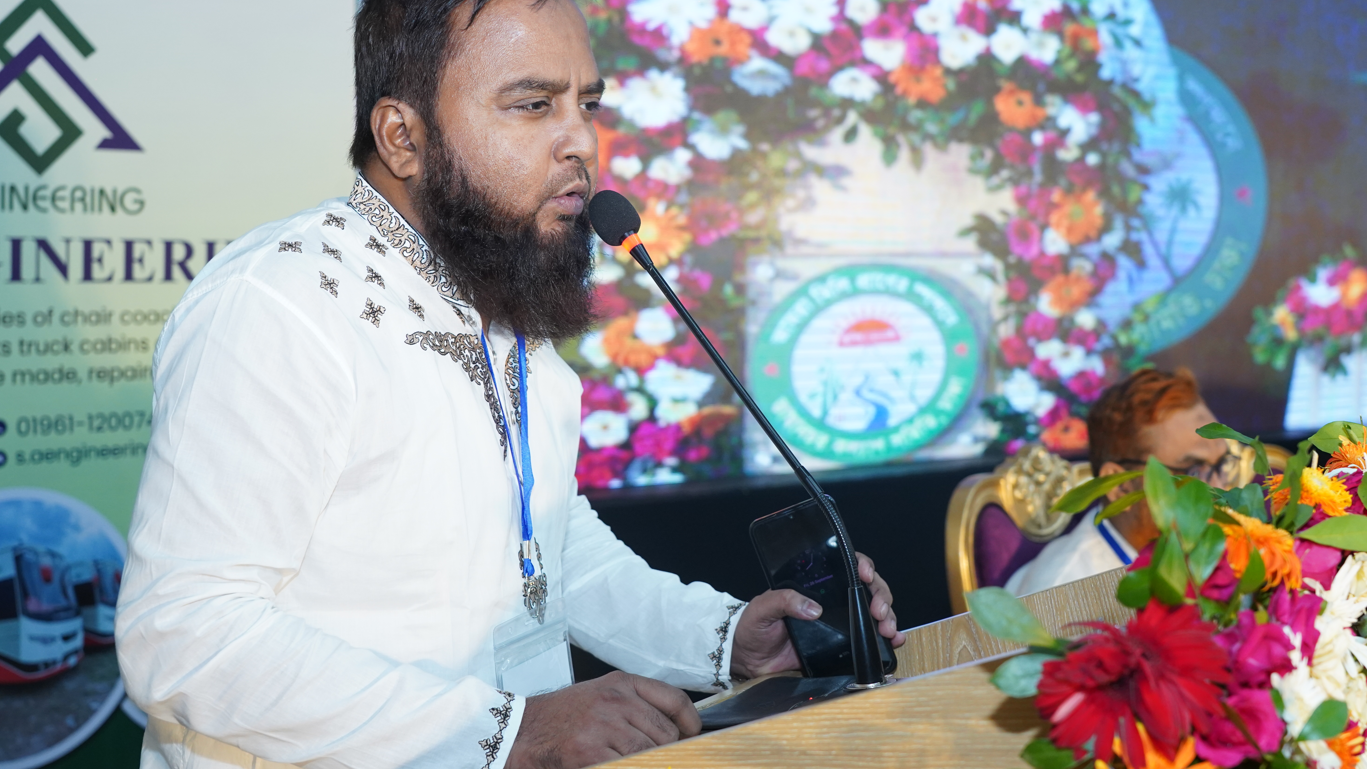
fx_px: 1776
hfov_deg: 42.1
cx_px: 695
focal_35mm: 49
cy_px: 343
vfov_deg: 24.4
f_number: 5.6
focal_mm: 46
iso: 2500
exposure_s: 1/125
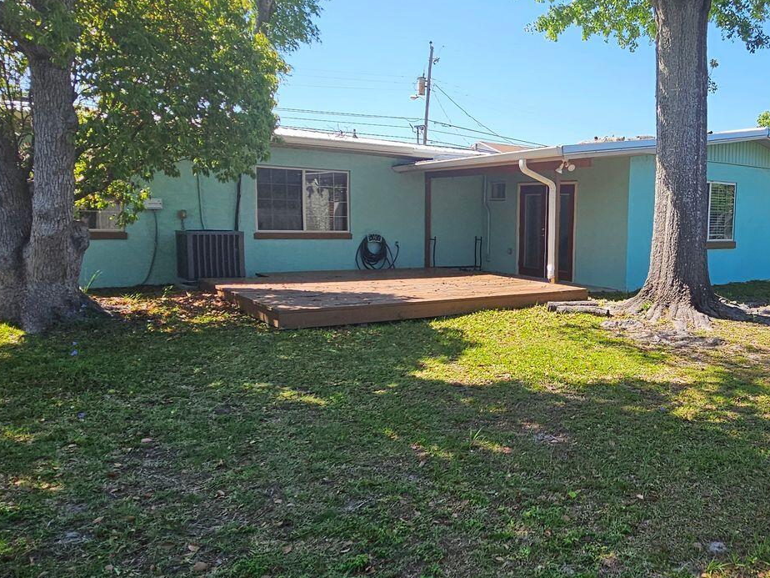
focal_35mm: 27
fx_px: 601
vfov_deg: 51.4
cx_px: 568
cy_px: 289
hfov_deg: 62.0
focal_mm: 2.2
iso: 50
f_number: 2.2
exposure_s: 1/1058
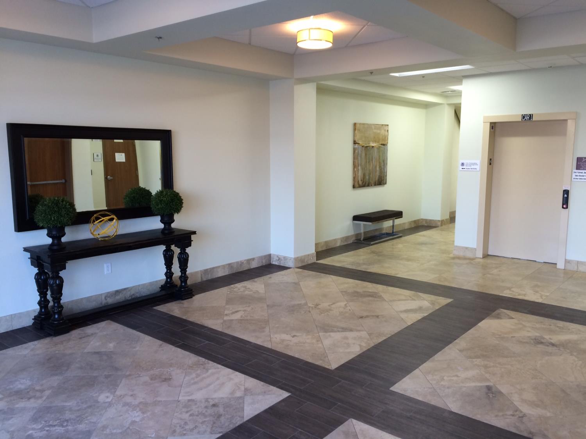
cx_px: 293
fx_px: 491
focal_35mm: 29
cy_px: 220
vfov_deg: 48.2
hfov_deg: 61.7
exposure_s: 1/30
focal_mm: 4.15
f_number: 2.2
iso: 50
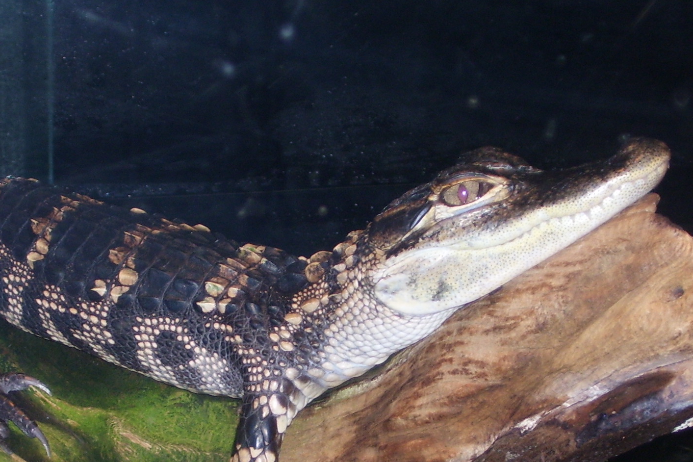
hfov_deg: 12.4
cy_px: 306
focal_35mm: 165
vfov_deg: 8.3
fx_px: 3176
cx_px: 291
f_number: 4.3
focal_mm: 14.3
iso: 80
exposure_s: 1/90
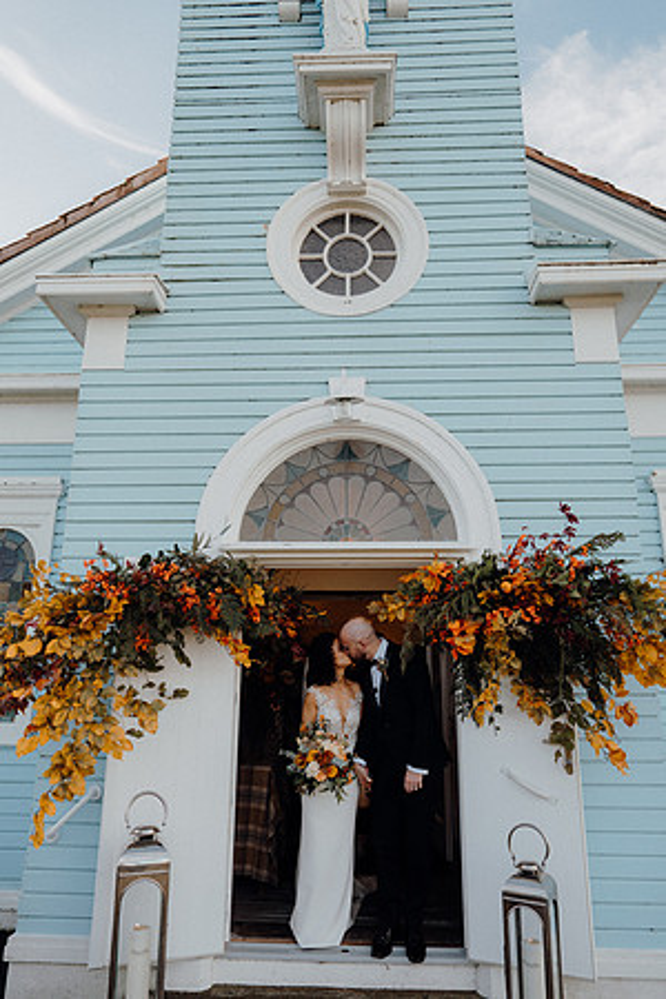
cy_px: 500
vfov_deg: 73.7
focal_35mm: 24
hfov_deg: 53.1
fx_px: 666
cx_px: 333
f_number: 3.5
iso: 125
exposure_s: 1/500
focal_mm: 24
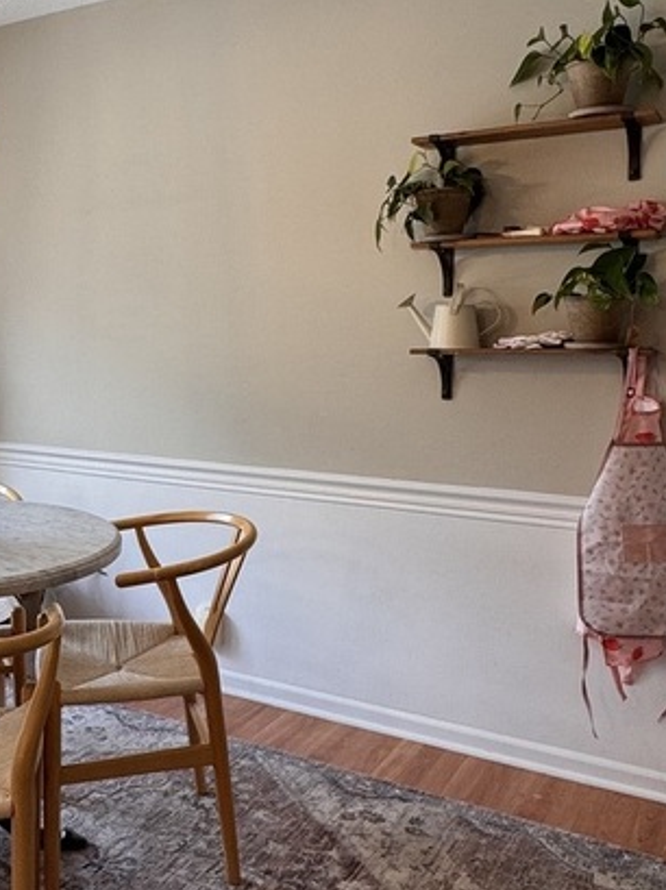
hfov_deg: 37.1
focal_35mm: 37
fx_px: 951
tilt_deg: -3.4
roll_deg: +0.5
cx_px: 122
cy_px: 372
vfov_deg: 50.0
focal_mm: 2.22
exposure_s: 1/125
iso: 100
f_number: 2.2
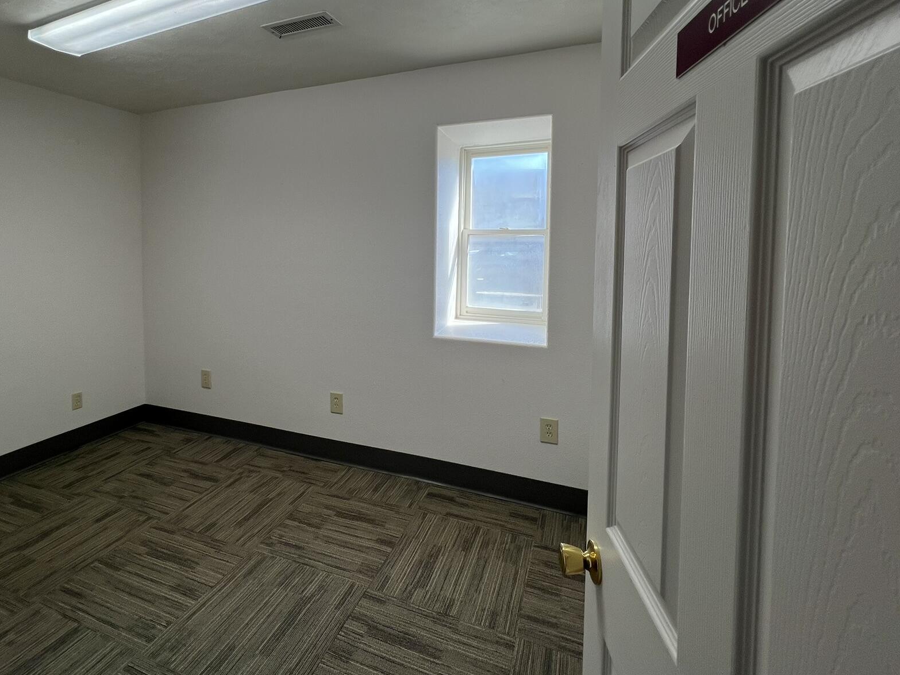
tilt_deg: -4.2
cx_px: 386
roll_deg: -0.4
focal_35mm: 17
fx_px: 442
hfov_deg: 90.4
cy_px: 265
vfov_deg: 73.8
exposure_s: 1/120
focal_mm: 1.57
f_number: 1.8
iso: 32
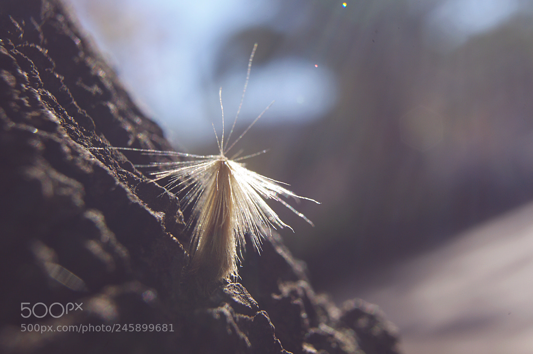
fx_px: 725
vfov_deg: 27.5
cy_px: 177
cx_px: 266
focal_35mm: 49
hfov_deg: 40.4
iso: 100
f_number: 11
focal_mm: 32.5
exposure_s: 1/100
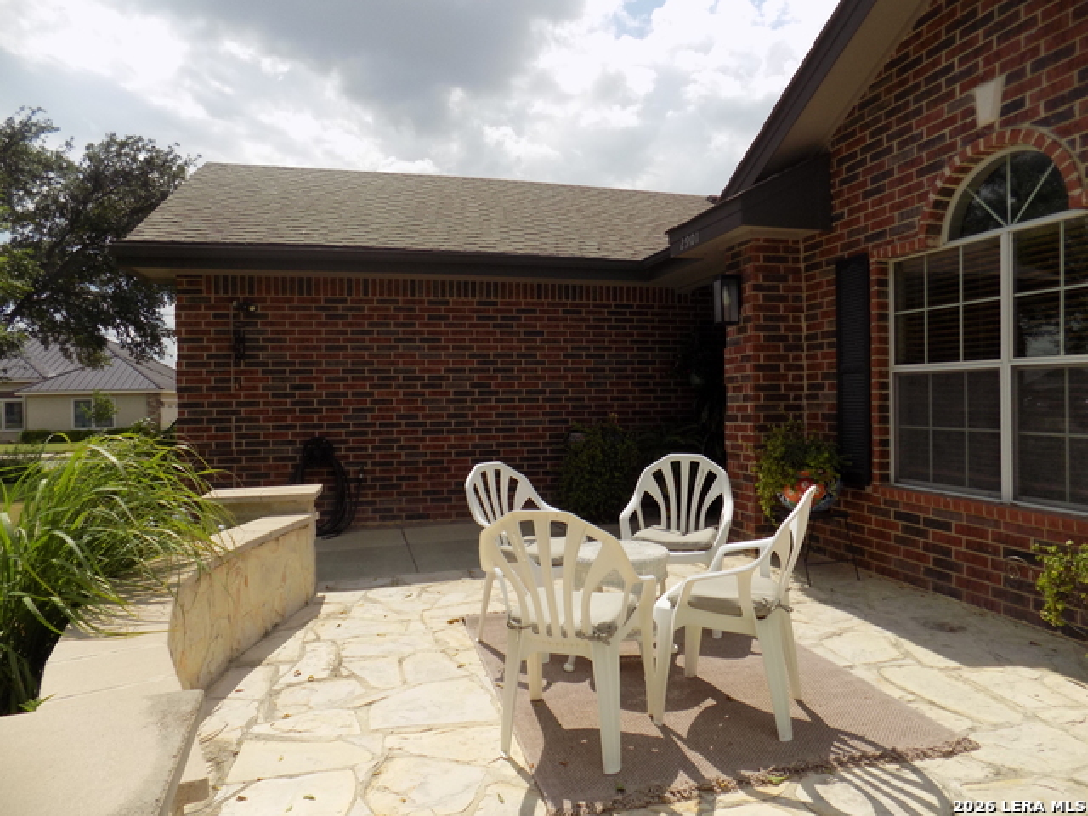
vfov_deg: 58.9
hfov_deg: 73.9
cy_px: 408
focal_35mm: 23
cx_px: 544
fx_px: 723
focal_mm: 4
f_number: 9.9
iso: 80
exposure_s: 1/200
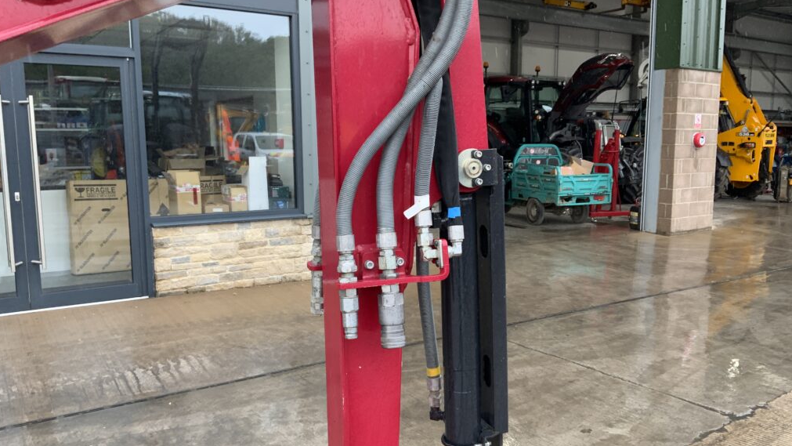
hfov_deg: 61.0
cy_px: 235
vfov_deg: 36.7
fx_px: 672
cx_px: 396
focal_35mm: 32
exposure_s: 1/122
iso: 25
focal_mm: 3
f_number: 1.8
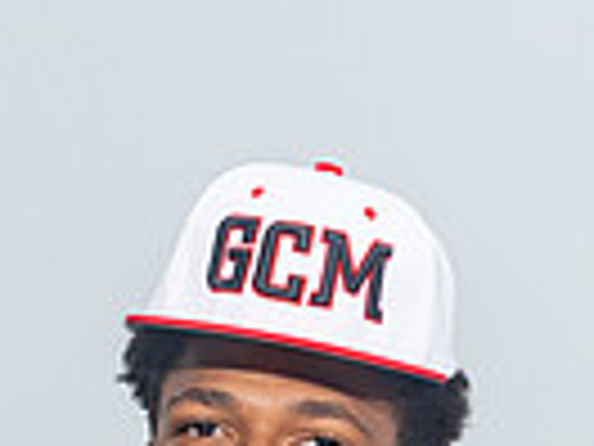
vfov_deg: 6.2
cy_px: 978
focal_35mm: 230
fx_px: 3947
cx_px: 171
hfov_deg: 8.6
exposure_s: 1/125
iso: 320
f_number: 8
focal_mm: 70
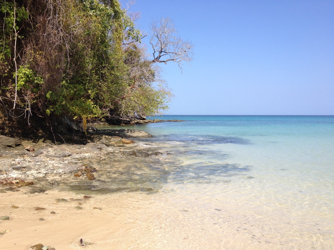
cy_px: 125
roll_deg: +0.0
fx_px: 338
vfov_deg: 40.7
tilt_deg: -5.0
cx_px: 167
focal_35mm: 35
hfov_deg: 52.6
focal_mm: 4.28
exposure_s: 1/1534
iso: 50
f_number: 2.4
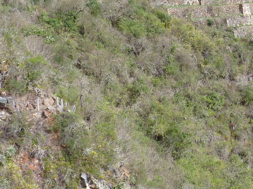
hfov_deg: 25.5
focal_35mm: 72
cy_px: 45
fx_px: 526
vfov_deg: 20.3
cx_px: 260
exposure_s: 1/320
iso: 80
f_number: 2.8
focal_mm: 4.8
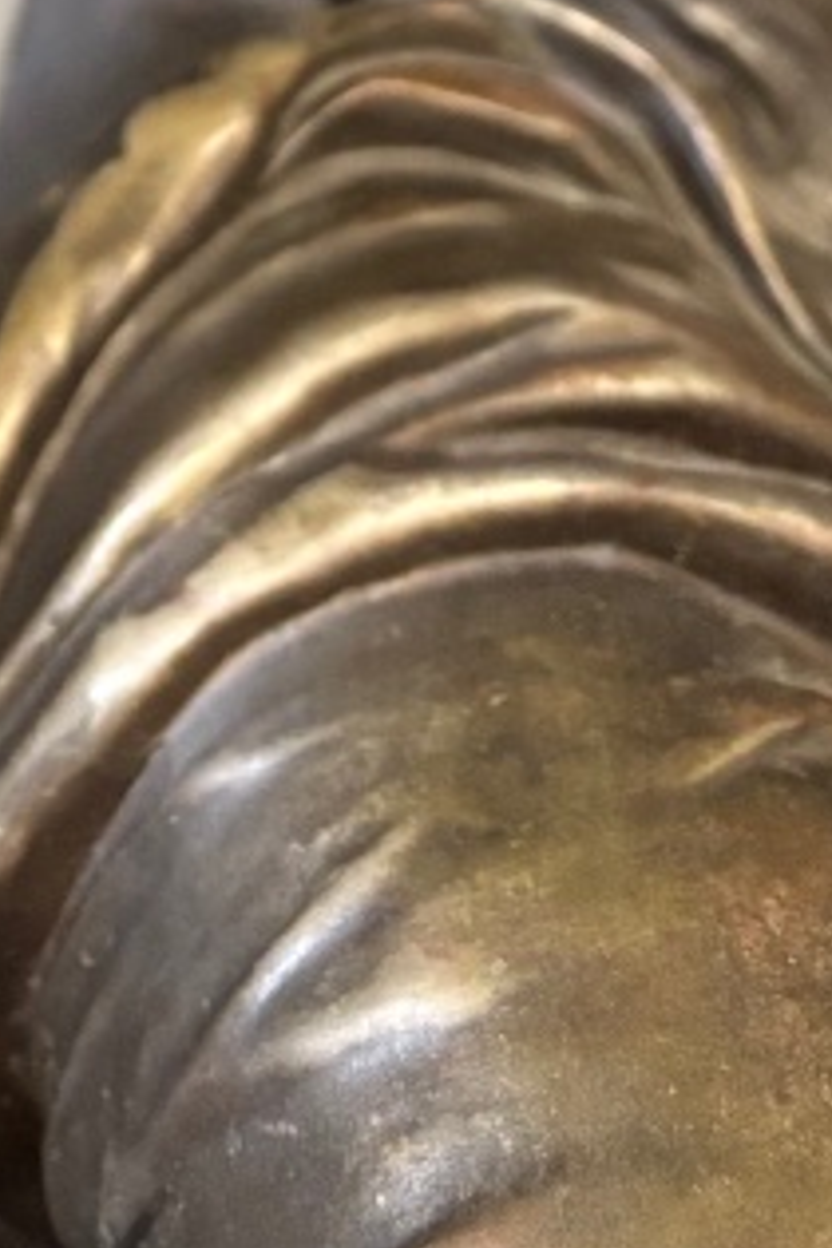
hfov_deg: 13.1
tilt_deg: -5.4
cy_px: -1046
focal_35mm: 103
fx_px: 3570
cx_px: -24
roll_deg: -4.5
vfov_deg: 16.4
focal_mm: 5.96
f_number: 1.6
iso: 500
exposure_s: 1/25
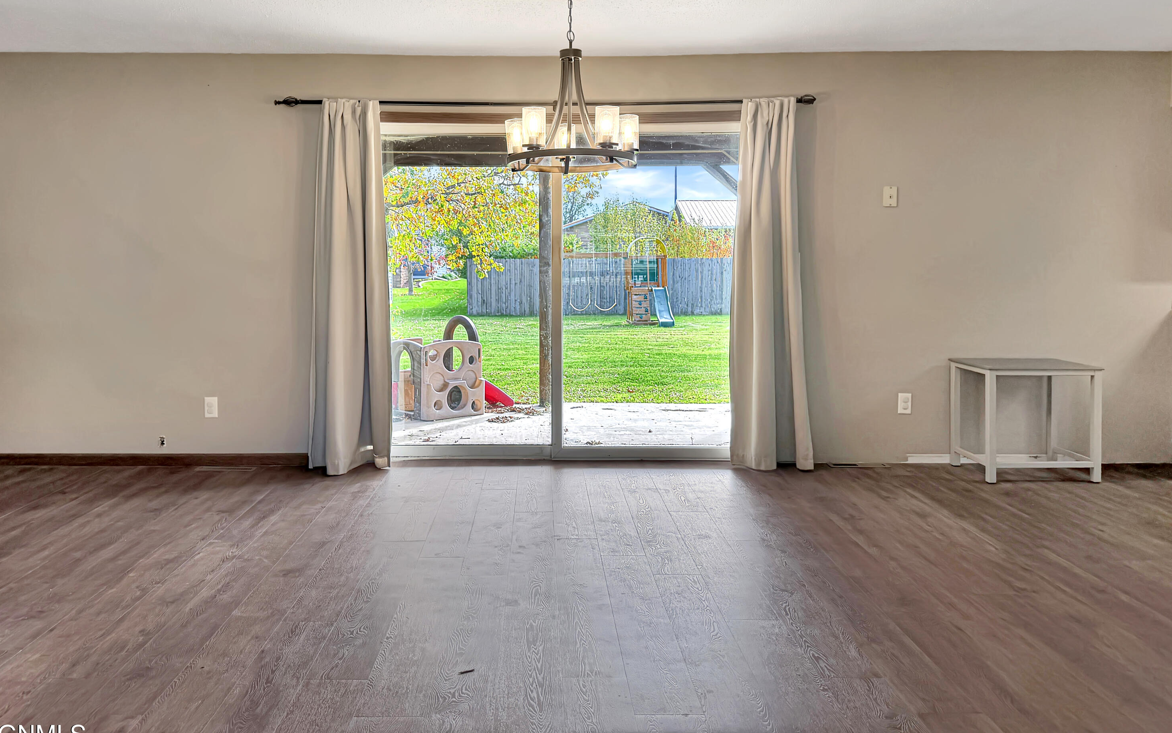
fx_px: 831
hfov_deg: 70.4
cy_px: 326
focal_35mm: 26
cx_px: 594
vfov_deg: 47.5
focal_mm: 6.76
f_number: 1.78
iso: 80
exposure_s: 1/339
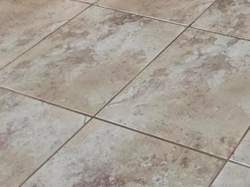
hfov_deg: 23.1
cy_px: -230
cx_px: 333
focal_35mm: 74
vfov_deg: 14.7
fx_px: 534
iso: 100
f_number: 1.9
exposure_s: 1/120
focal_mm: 2.2
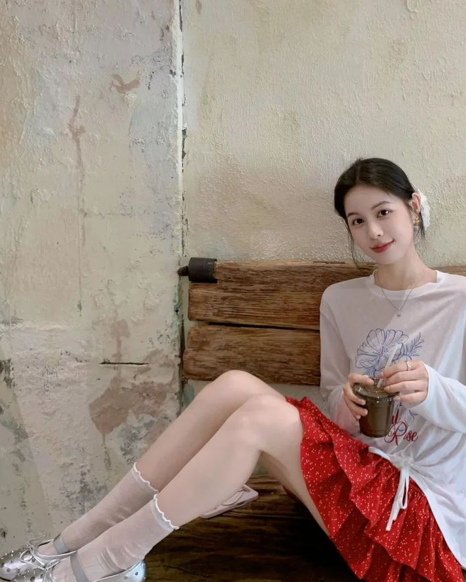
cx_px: 302
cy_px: 178
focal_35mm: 41
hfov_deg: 36.2
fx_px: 707
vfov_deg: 43.9
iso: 80
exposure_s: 1/50
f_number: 1.8
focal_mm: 4.25
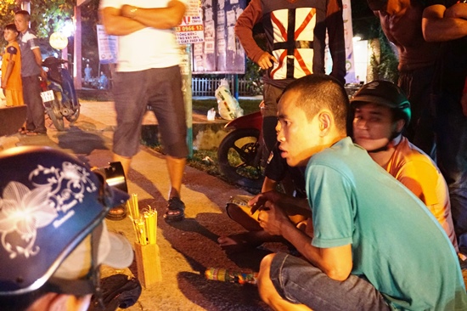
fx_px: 544
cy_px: 156
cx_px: 234
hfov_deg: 46.4
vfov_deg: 31.9
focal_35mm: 42
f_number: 4.5
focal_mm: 28
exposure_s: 1/10
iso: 3200
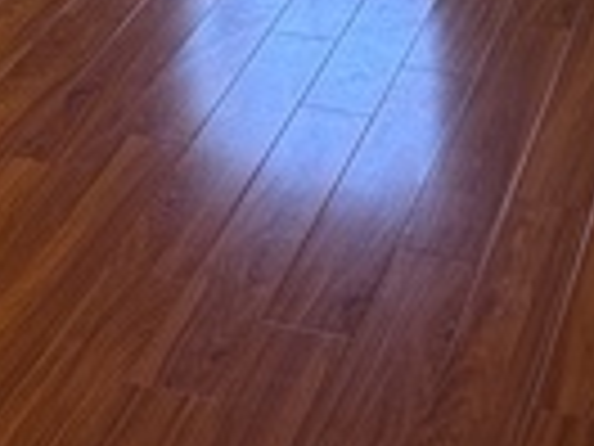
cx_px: 128
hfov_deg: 16.2
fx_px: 2076
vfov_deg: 10.4
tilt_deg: -7.3
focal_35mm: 121
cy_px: -649
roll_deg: -0.4
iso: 125
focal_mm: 6.76
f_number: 1.78
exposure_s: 1/120
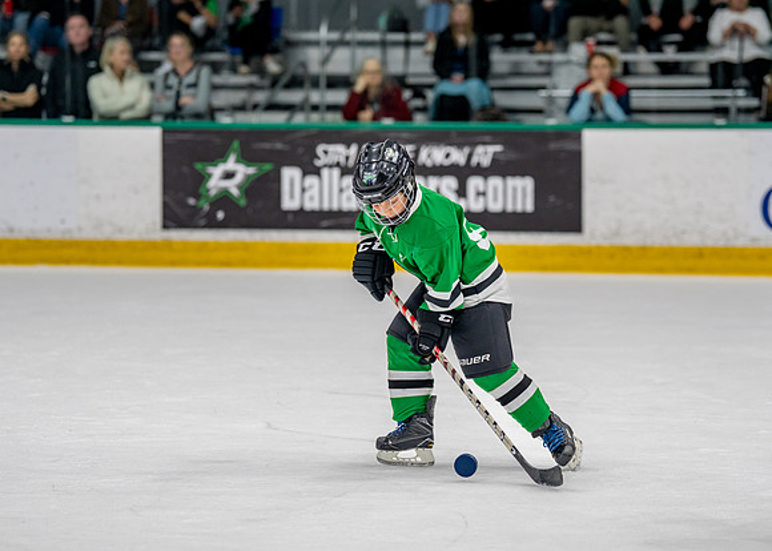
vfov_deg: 8.6
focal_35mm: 167
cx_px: 385
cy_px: 255
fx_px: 3654
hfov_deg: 12.1
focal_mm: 127
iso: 1000
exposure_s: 1/1250
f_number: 2.8
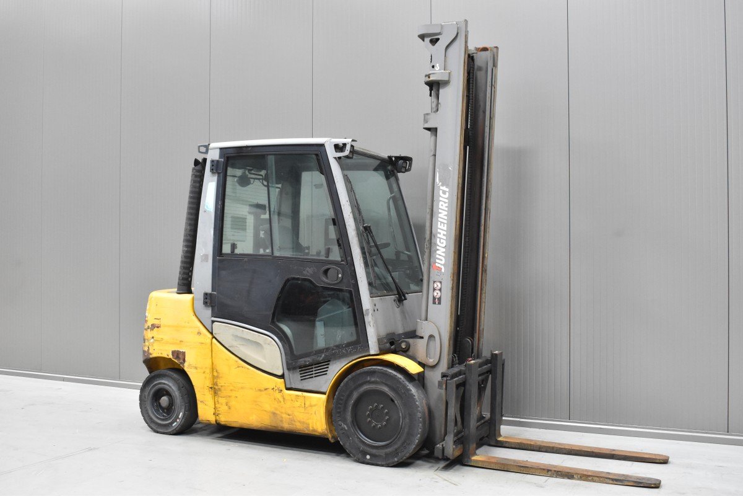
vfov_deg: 36.9
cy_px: 248
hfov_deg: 53.1
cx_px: 372
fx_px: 743
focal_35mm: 36
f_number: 5.6
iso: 2000
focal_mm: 24
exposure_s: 1/30
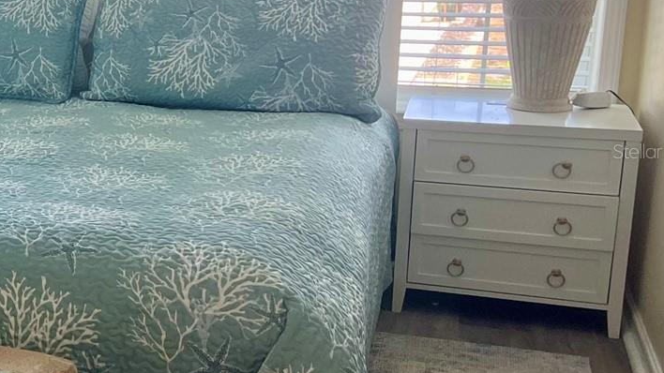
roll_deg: +1.1
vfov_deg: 18.8
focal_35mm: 64
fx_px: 1127
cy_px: 151
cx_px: -49
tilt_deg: -12.7
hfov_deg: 29.8
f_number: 1.6
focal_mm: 5.1
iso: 100
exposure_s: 1/120
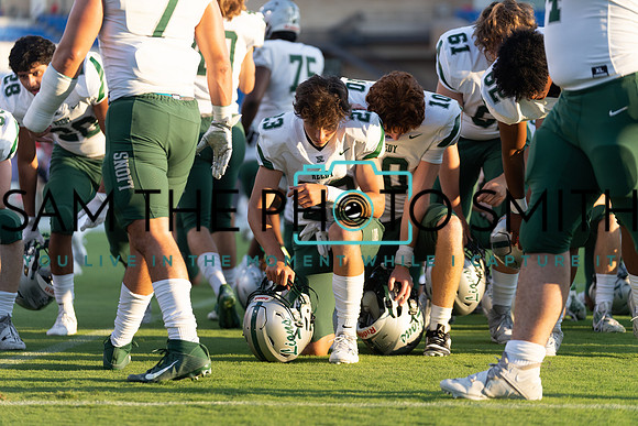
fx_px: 2322
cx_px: 319
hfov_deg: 15.6
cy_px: 213
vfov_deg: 10.5
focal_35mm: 131
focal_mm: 131
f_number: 3.2
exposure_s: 1/1250
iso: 500
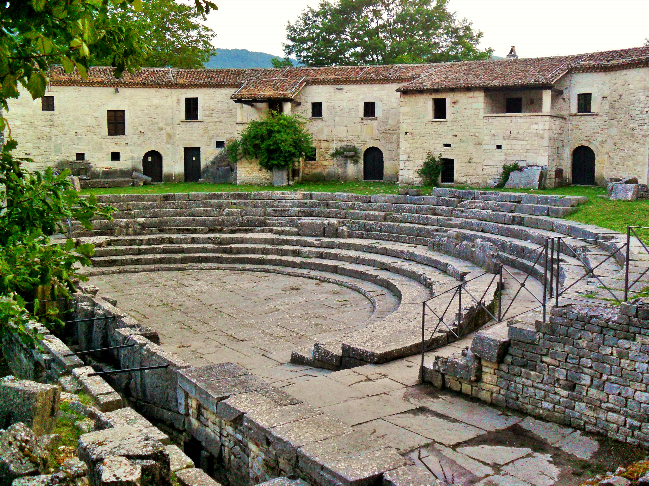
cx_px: 324
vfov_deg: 40.7
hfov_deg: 52.6
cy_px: 243
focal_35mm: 35
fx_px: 656
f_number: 3
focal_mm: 6.3
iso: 200
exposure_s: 1/30
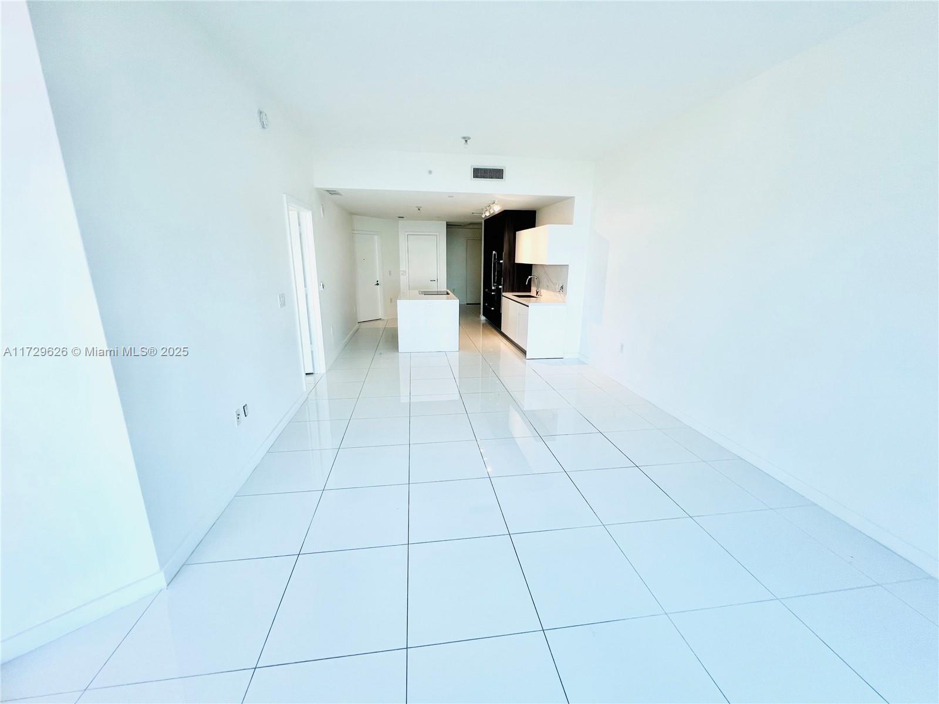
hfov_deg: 106.2
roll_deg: -0.9
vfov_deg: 89.9
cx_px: 470
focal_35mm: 13
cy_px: 352
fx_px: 353
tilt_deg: -14.2
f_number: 1.8
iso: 64
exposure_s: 1/120
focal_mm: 1.57
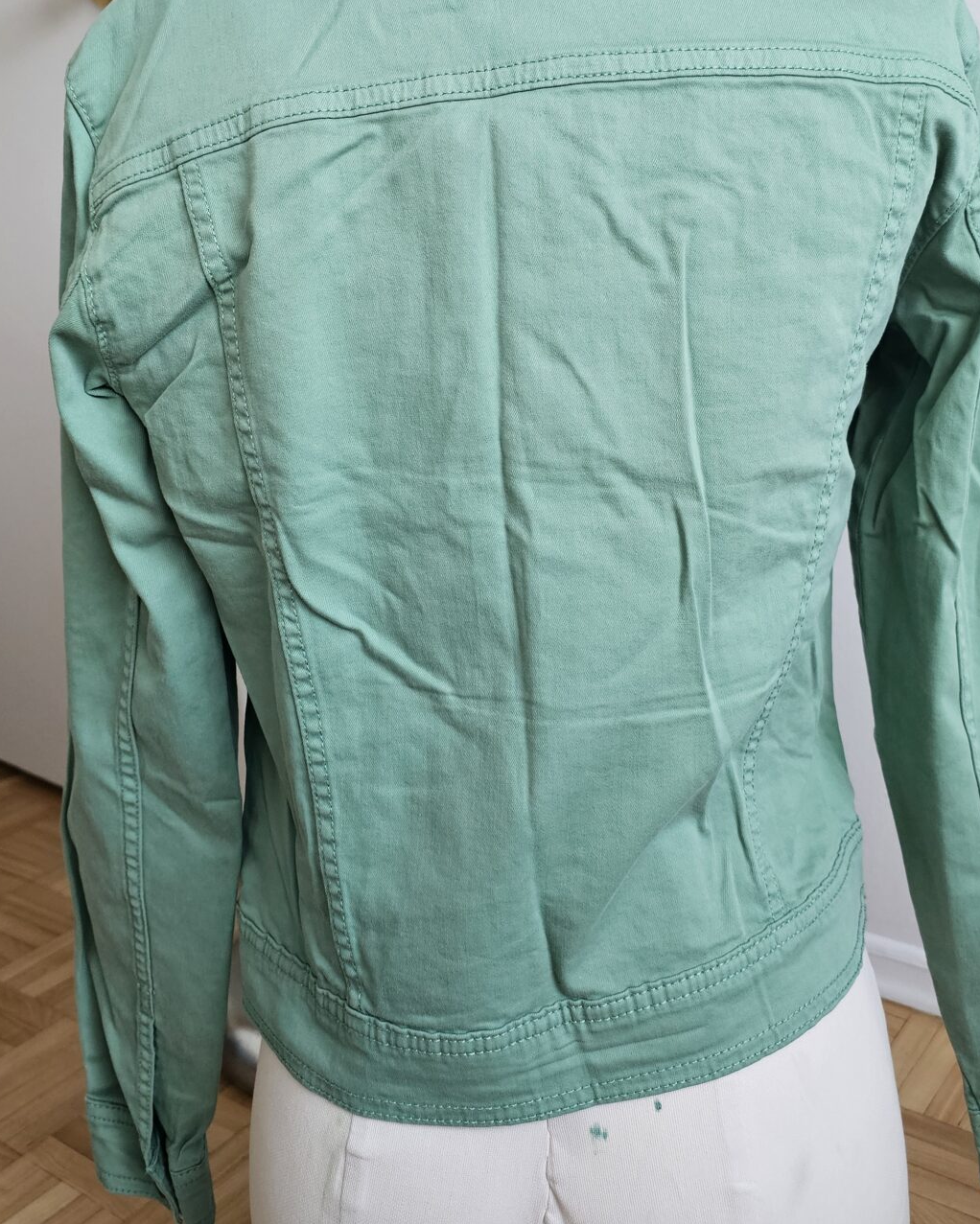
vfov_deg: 50.0
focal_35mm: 36
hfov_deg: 41.1
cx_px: 524
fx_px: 1305
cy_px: 489
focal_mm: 6.3
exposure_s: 1/170
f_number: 1.7
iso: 250
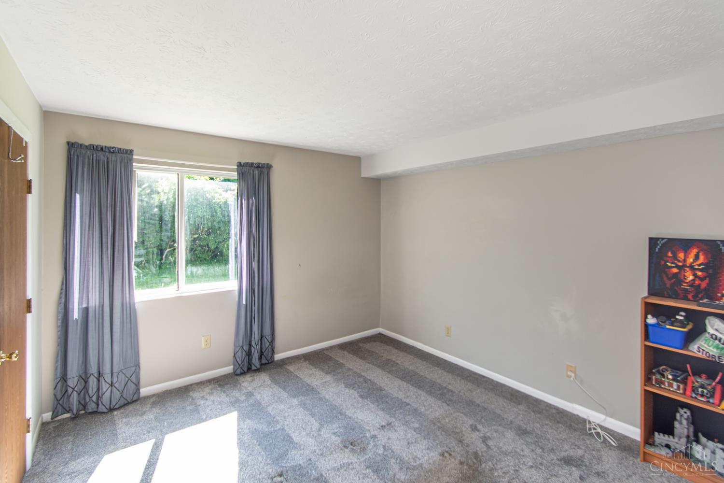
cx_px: 362
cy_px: 242
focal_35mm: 15
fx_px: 302
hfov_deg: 100.4
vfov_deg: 77.3
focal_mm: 10
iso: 200
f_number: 4
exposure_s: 1/90
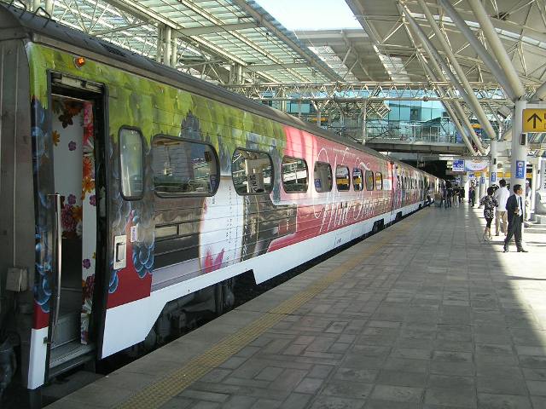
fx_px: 599
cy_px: 204
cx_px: 273
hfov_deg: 49.0
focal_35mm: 38
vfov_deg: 37.7
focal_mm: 5.8
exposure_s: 1/210
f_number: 2.8
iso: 50
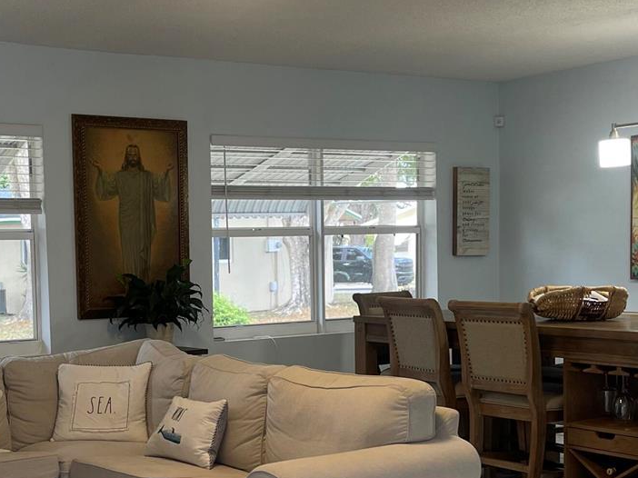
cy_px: 324
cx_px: 194
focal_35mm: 57
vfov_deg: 25.5
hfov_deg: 33.4
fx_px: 1050
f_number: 1.6
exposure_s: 1/120
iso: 125
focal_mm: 5.1
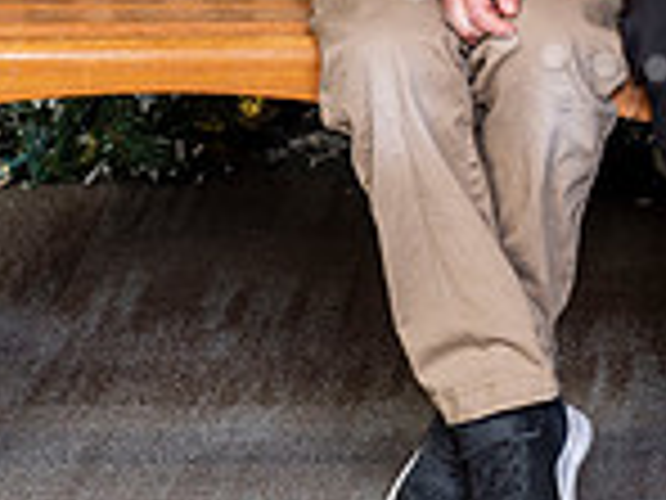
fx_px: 4791
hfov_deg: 7.9
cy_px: -347
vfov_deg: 5.9
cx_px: 659
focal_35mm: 249
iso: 400
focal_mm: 85
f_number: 8
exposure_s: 1/125
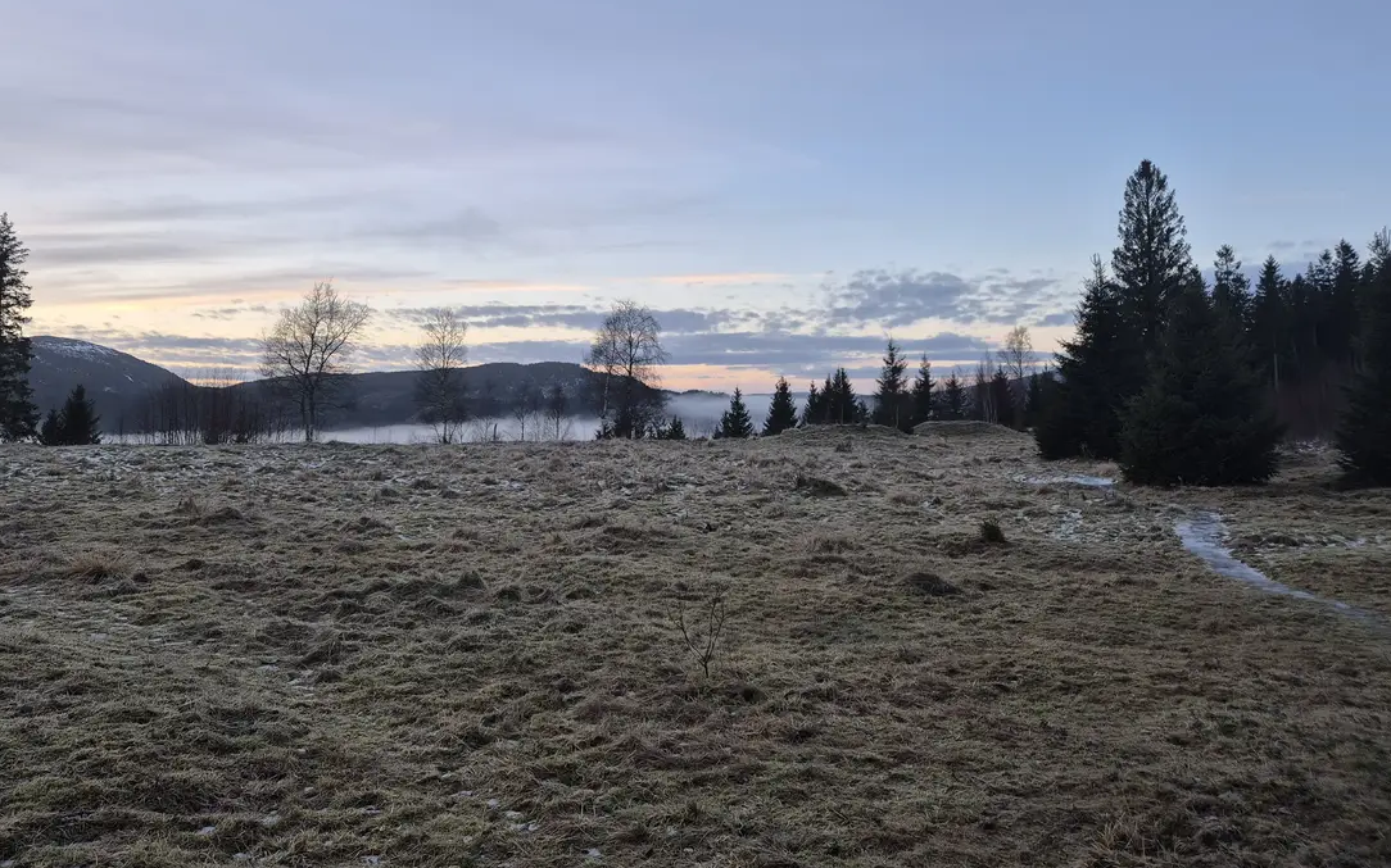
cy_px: 299
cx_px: 647
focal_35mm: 27
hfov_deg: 68.3
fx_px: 1023
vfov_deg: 45.4
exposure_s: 1/180
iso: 50
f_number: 1.8
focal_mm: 5.4
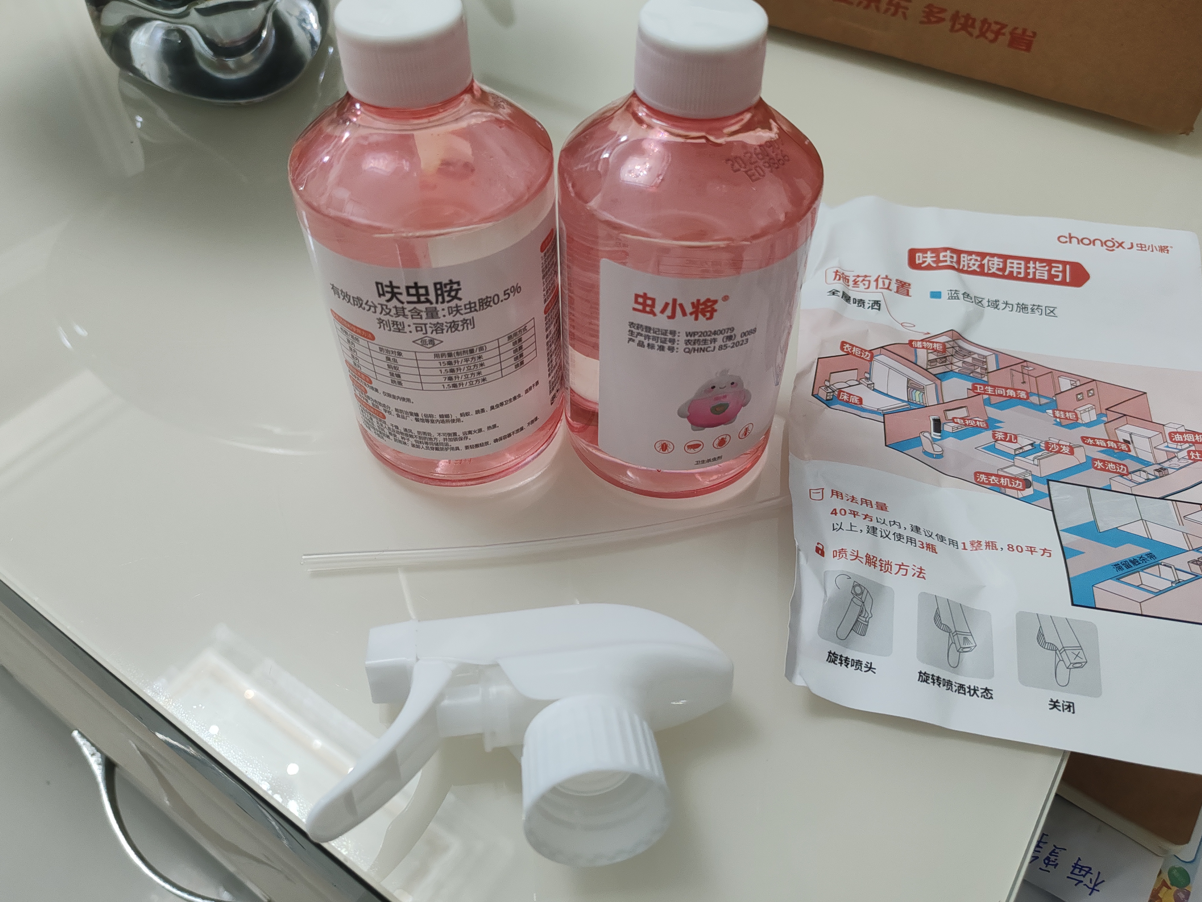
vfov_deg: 51.4
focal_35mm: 27
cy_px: 451
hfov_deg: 65.3
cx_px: 601
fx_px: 938
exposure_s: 1/100
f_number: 1.9
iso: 2000
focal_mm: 6.12
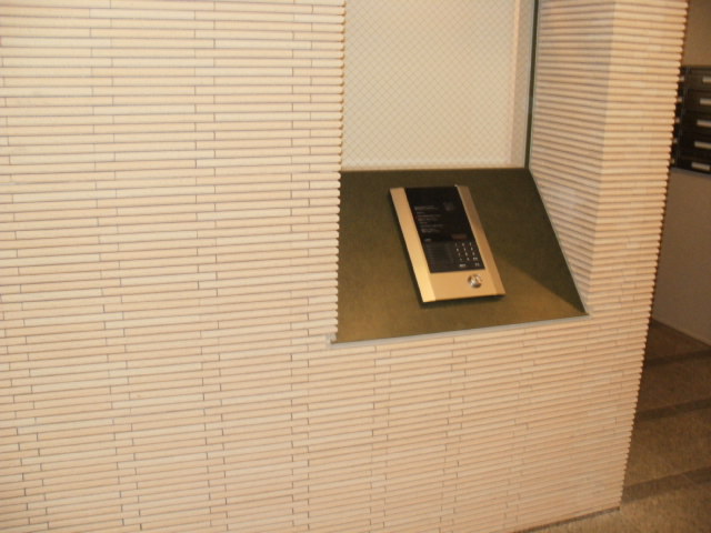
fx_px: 739
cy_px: 266
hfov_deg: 51.4
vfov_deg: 39.7
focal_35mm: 36
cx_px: 356
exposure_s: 1/30
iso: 250
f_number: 3.5
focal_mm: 6.3
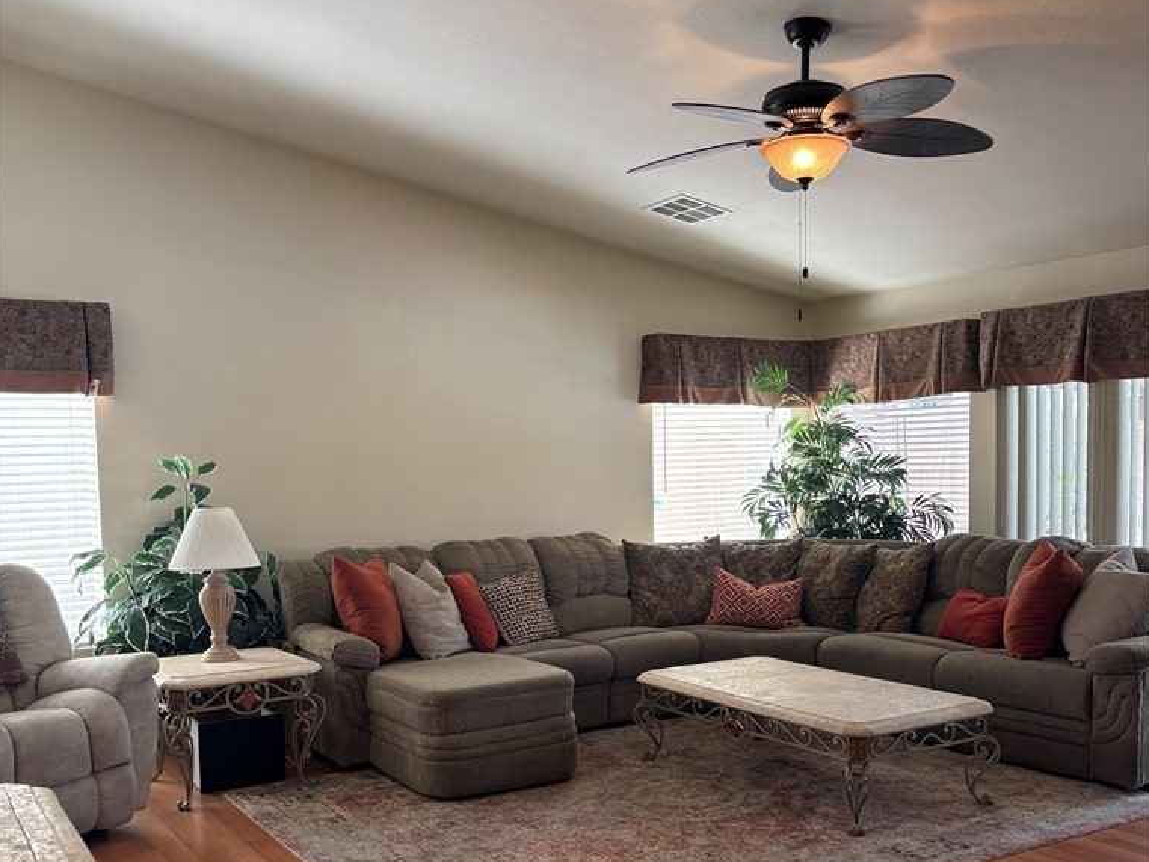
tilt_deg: -4.5
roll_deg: -0.6
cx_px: 575
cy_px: 539
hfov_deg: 52.6
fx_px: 1162
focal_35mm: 35
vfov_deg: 40.4
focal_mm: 5.96
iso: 100
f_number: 1.6
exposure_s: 1/120
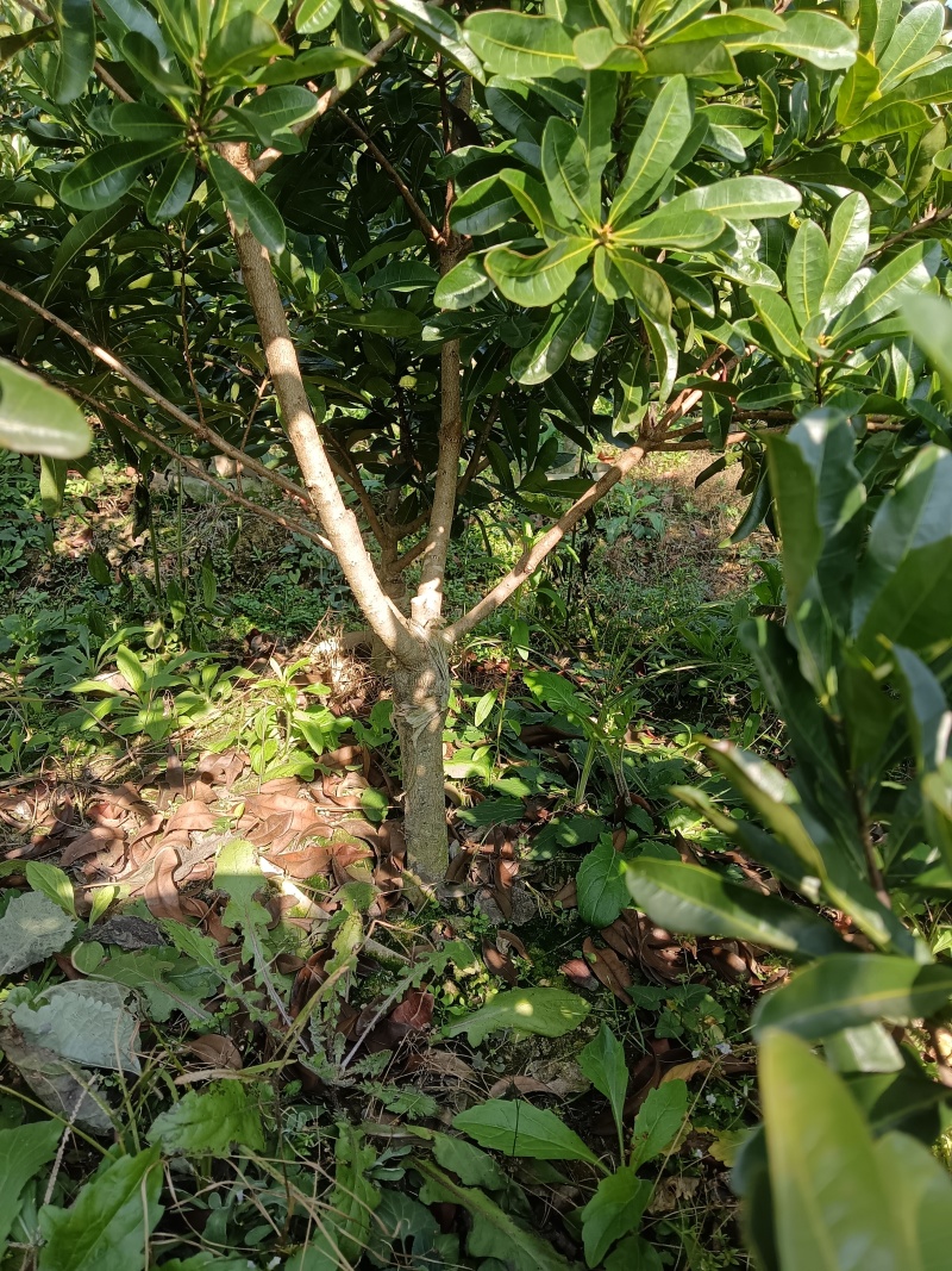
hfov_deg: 51.3
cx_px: 476
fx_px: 990
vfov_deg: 65.3
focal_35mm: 27
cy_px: 636
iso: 100
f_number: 1.8
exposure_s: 1/104
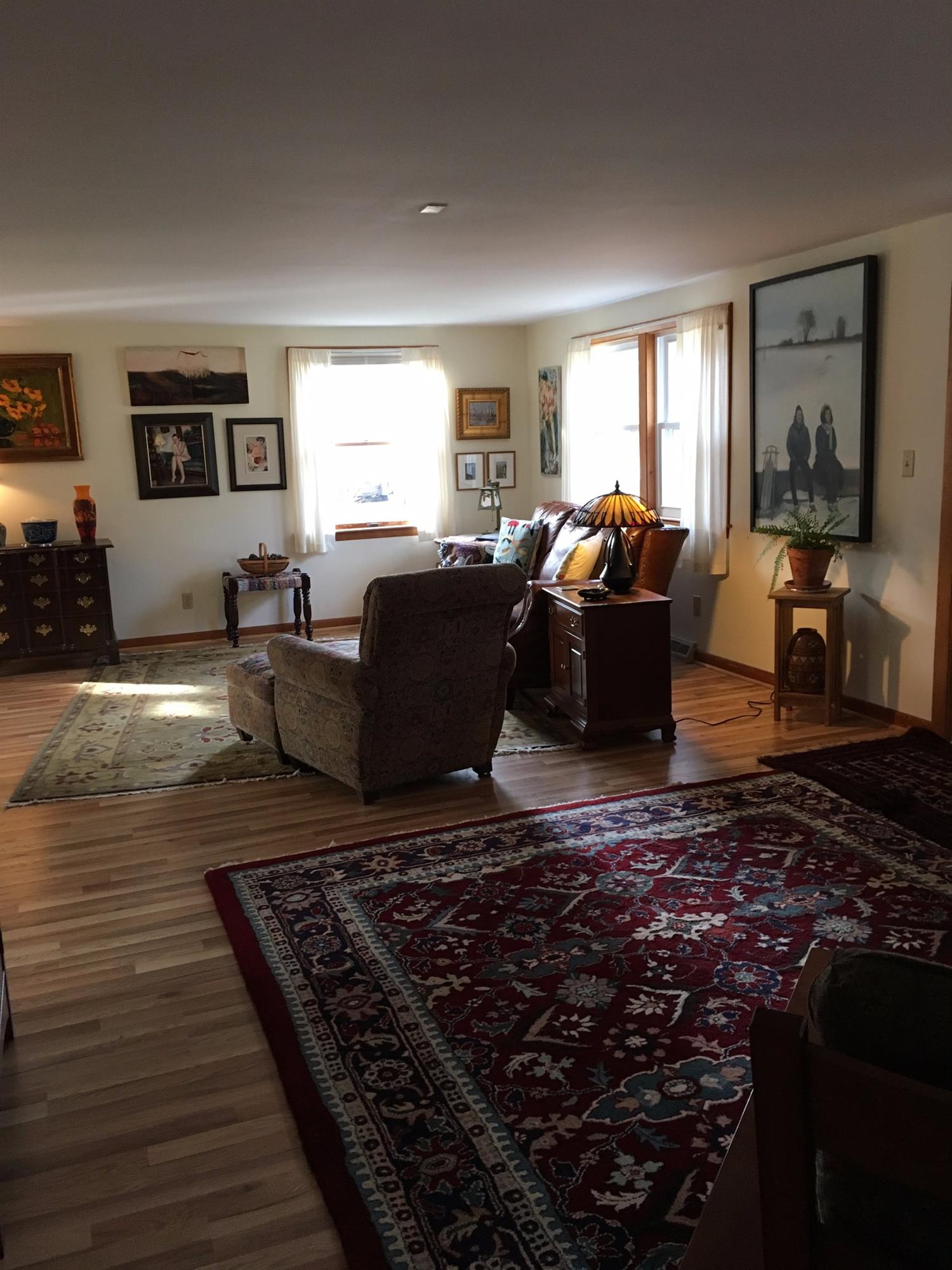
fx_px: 1063
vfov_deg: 61.7
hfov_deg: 48.2
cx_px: 476
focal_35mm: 29
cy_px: 635
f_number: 2.2
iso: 125
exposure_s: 1/30
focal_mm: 4.15
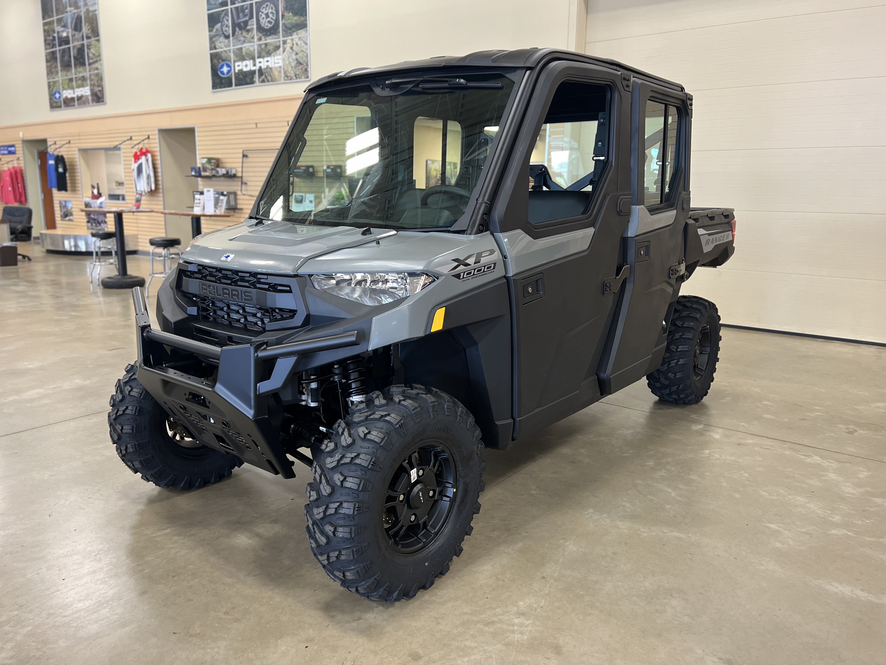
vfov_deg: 53.1
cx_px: 443
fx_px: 665
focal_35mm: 26
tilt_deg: -12.4
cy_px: 332
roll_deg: -1.2
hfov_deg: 67.3
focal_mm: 5.7
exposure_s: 1/60
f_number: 1.5
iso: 160
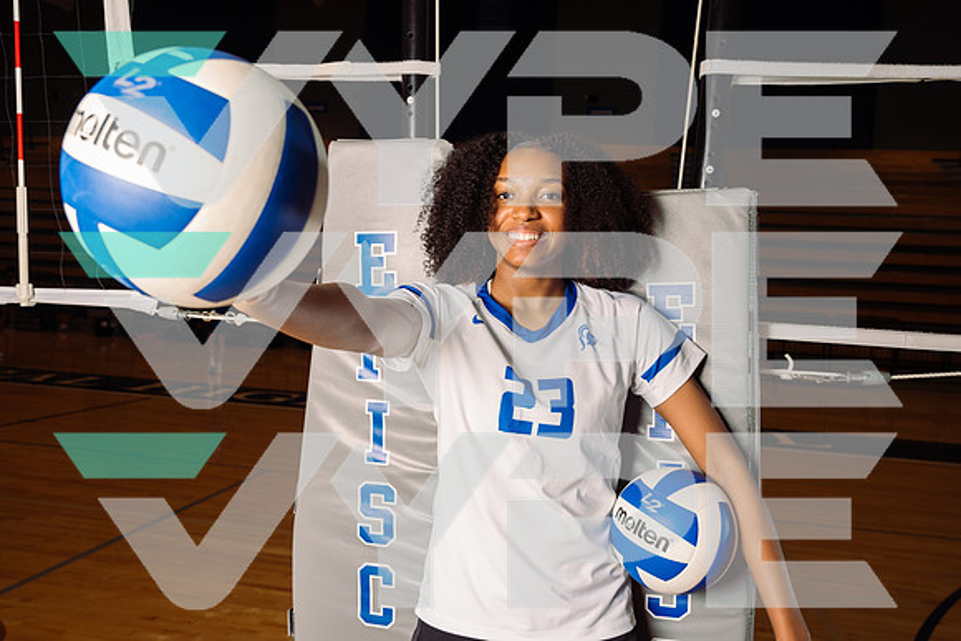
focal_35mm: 31
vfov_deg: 42.3
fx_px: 828
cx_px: 480
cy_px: 320
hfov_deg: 60.3
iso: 200
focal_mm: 31
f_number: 5.6
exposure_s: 1/200
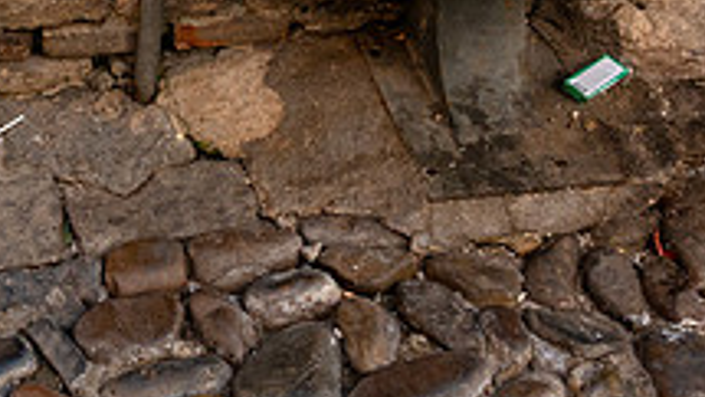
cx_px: -66
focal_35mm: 82
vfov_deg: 14.4
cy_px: -51
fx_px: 1533
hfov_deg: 24.2
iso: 800
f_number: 2.8
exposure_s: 1/200
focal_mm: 10.51
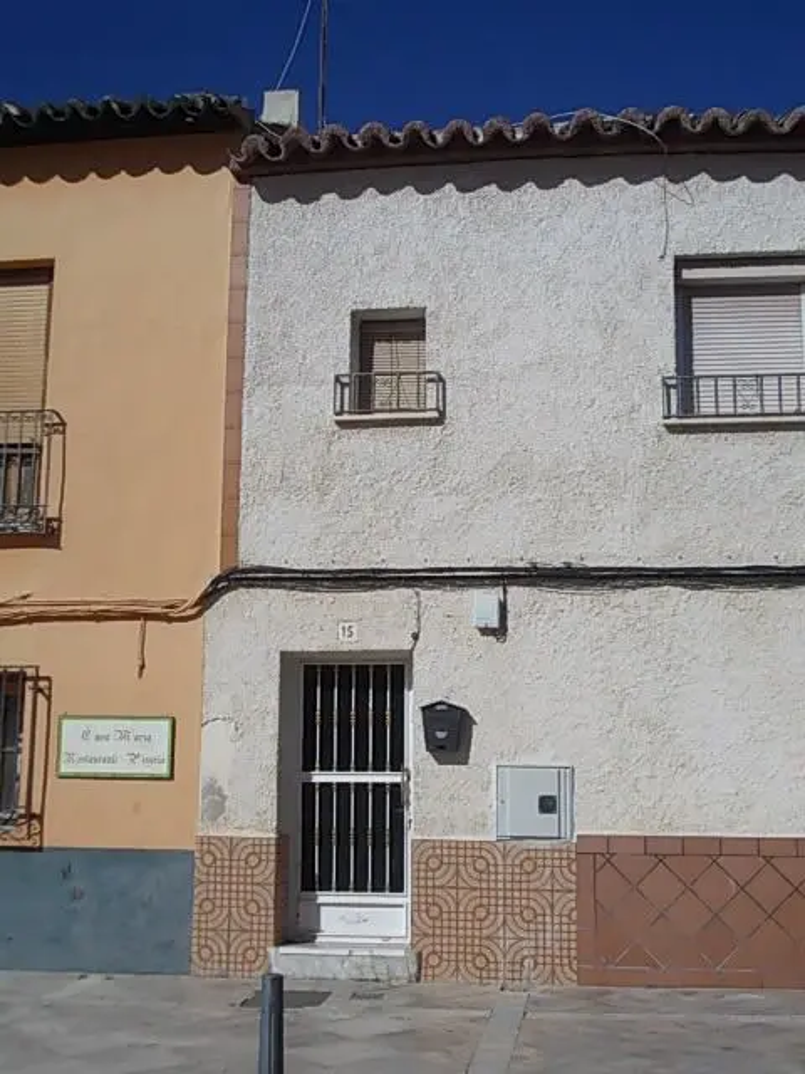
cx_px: 402
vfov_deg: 43.9
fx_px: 1333
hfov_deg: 33.6
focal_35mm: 43
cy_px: 537
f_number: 6.5
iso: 80
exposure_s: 1/800
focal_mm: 6.1
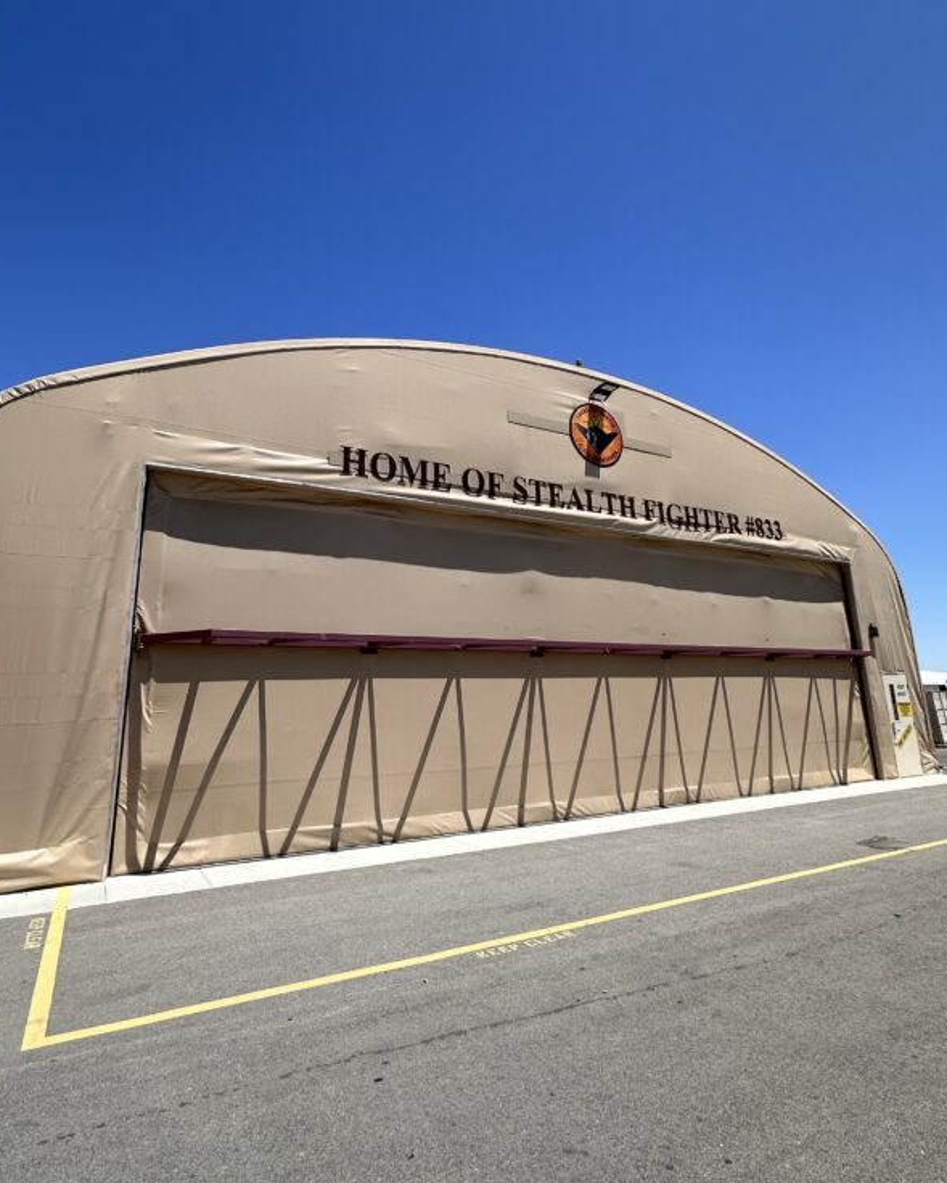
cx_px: 468
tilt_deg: +15.3
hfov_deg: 70.9
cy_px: 553
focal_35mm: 19
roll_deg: +1.9
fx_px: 666
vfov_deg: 83.2
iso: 50
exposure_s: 1/2681
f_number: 2.2
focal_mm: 2.22
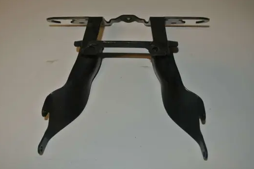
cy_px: 85
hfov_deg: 51.9
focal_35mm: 37
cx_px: 124
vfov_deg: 35.9
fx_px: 261
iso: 200
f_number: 4
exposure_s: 1/60
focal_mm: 13.6
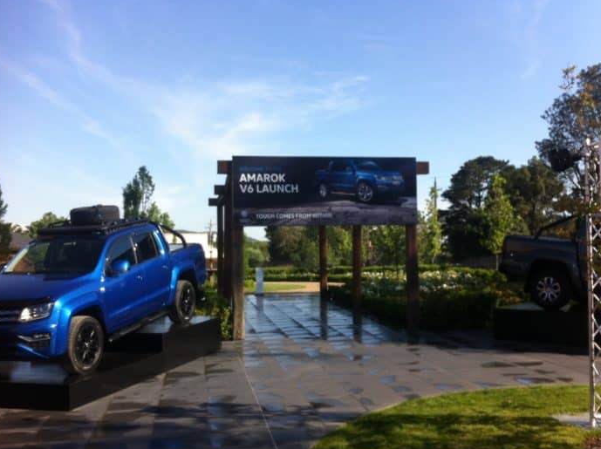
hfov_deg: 47.9
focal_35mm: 39
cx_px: 315
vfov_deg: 36.7
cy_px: 235
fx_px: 676
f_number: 2.8
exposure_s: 1/943
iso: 80
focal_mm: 3.85
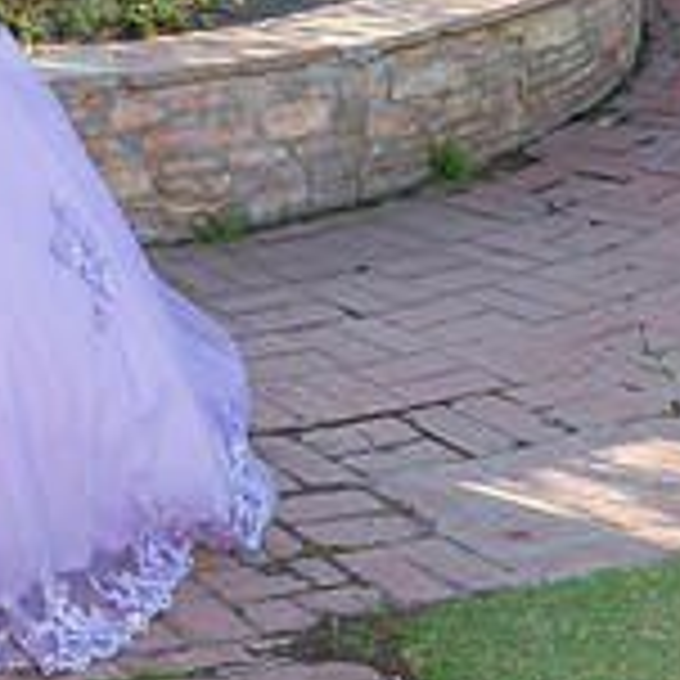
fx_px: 2689
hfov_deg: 13.7
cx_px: -266
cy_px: -38
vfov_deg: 14.1
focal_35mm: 121
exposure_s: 1/200
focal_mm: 37
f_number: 5.6
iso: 200
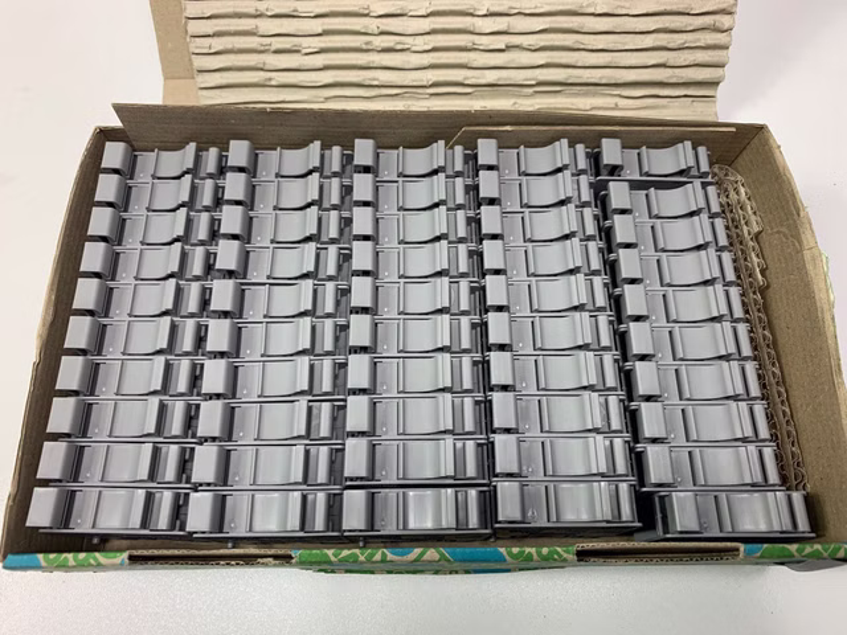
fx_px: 636
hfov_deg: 67.3
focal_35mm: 26
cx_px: 424
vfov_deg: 53.1
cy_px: 318
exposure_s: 1/100
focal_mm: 4.25
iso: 64
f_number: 1.8
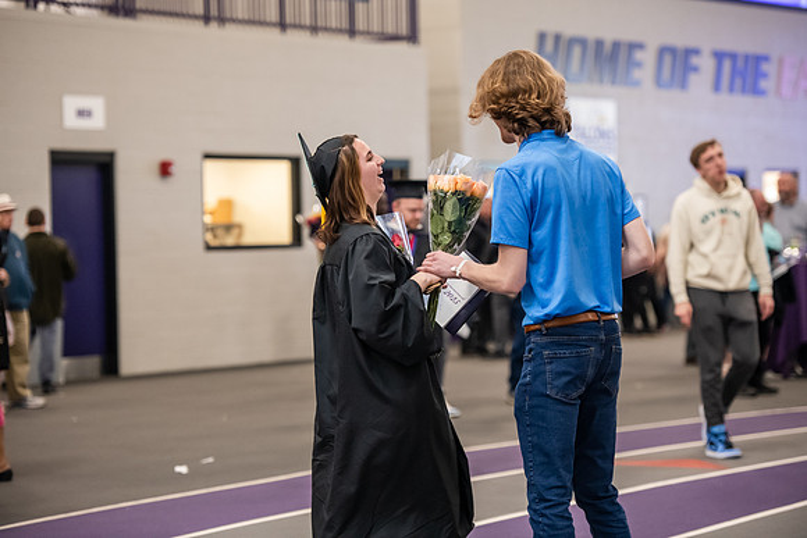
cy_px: 269
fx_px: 2735
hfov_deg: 16.8
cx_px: 404
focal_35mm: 122
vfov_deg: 11.2
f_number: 3.2
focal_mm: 122
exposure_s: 1/200
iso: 3200
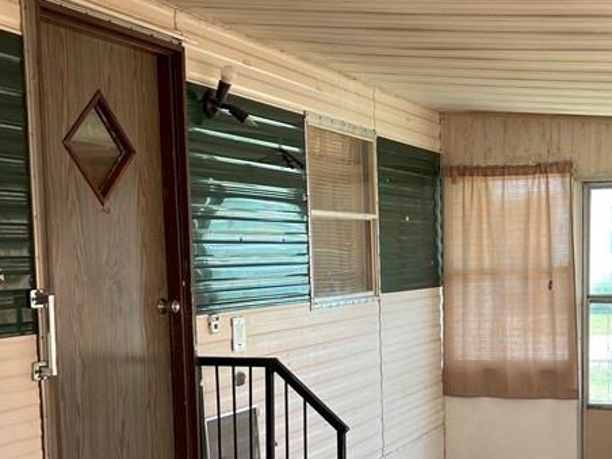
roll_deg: +1.8
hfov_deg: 32.7
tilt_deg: -5.4
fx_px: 1025
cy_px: 343
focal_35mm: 58
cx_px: 441
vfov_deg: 25.0
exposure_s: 1/121
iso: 32
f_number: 1.5
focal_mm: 5.7
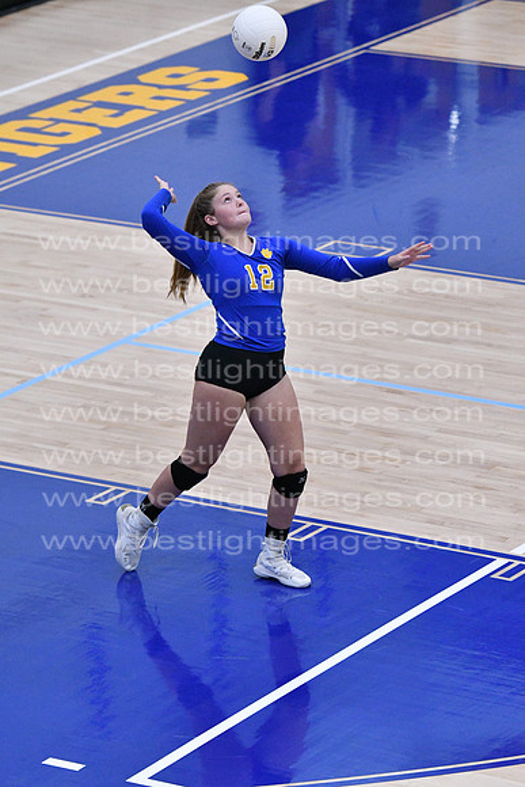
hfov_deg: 6.8
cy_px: 394
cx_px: 262
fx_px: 4427
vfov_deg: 10.2
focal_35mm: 202
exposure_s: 1/1250
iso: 6400
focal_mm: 135
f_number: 3.2
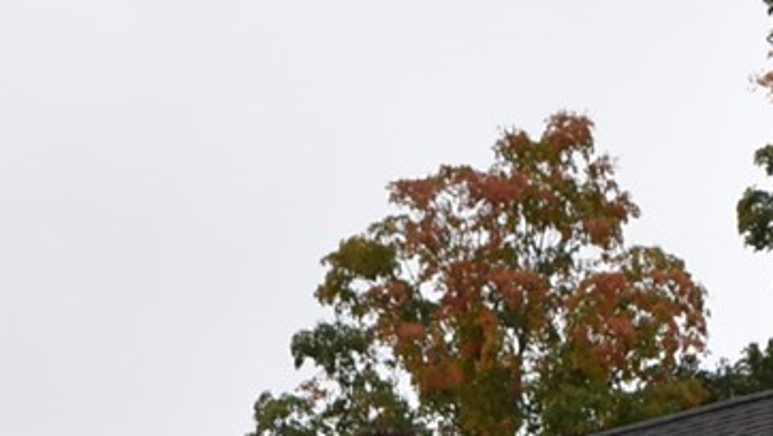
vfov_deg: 6.9
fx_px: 3281
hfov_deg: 13.4
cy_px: 1264
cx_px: 453
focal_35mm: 160
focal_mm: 18
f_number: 5
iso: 100
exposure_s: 1/200
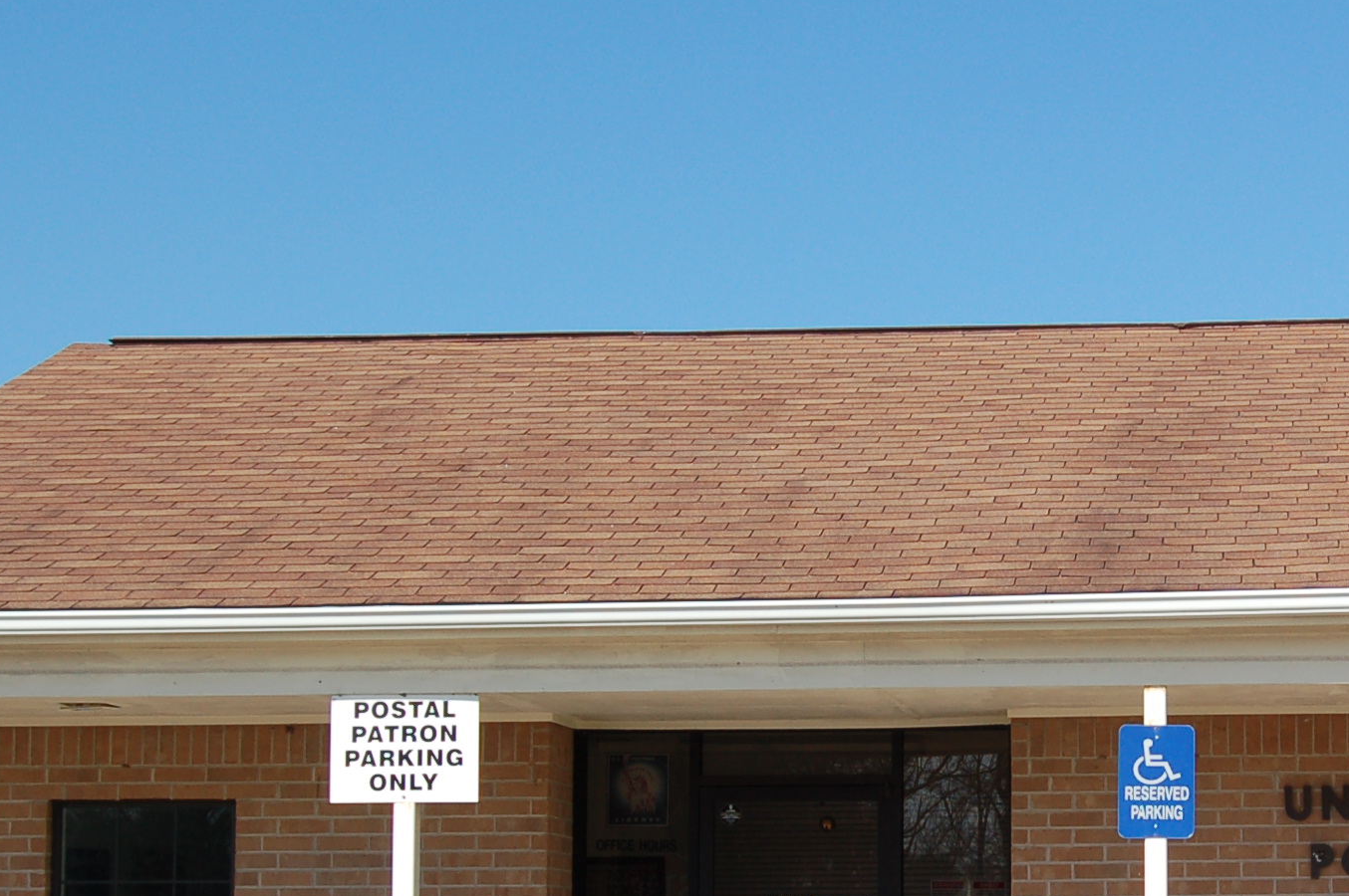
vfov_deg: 17.0
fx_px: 2995
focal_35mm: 80
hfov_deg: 24.9
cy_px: 599
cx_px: 1089
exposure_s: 1/320
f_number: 9
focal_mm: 24
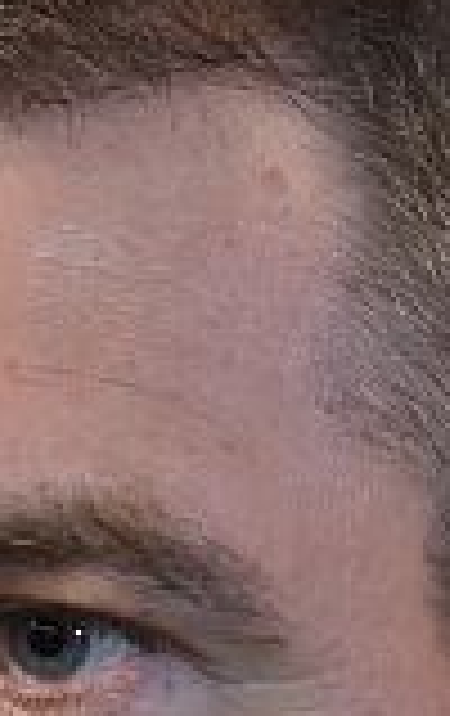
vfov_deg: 3.5
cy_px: 664
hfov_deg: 2.2
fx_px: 11584
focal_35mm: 593
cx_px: -9
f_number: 5.6
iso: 6400
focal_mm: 116
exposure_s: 1/500
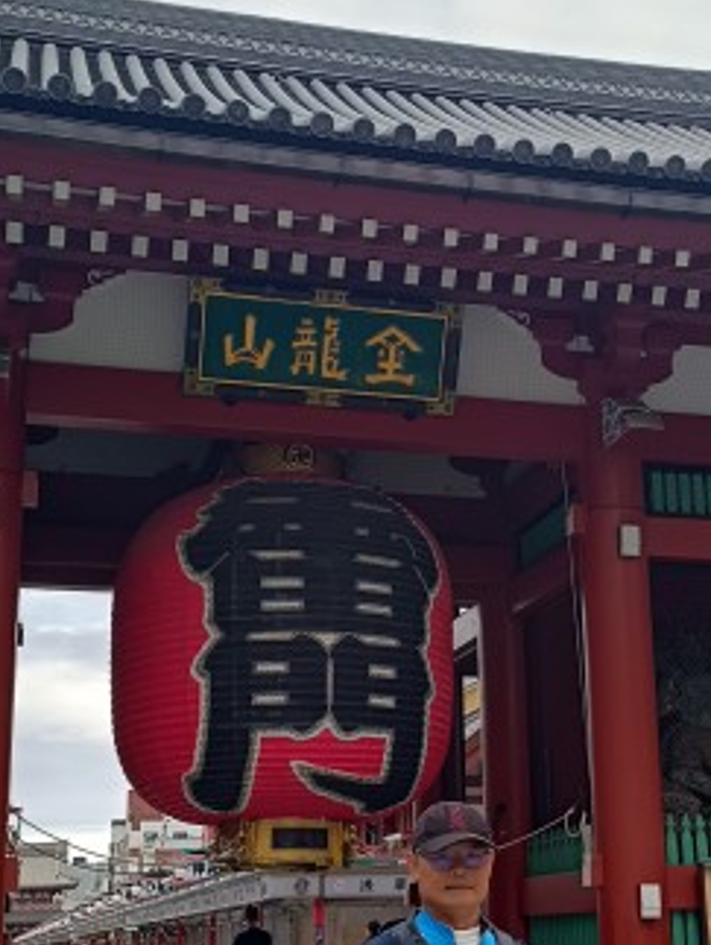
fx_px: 1558
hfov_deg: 25.7
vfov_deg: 33.7
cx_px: 407
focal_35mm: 57
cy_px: 538
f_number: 1.65
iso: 50
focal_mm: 6.14
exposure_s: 1/107
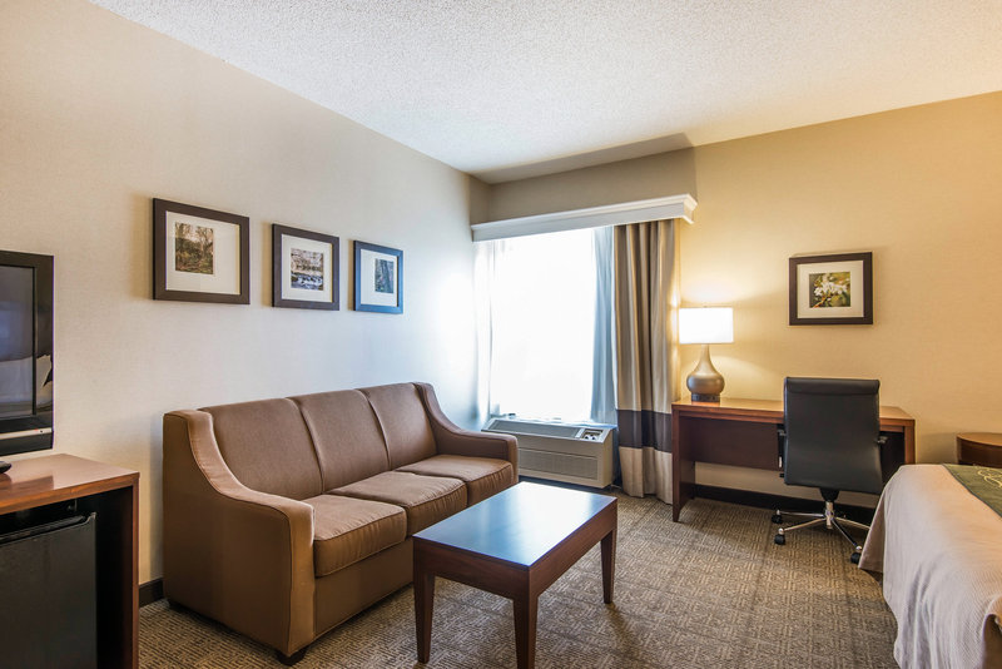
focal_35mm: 19
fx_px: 529
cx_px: 501
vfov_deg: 64.6
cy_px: 334
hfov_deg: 86.9
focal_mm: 19
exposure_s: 1/3
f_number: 8
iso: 400
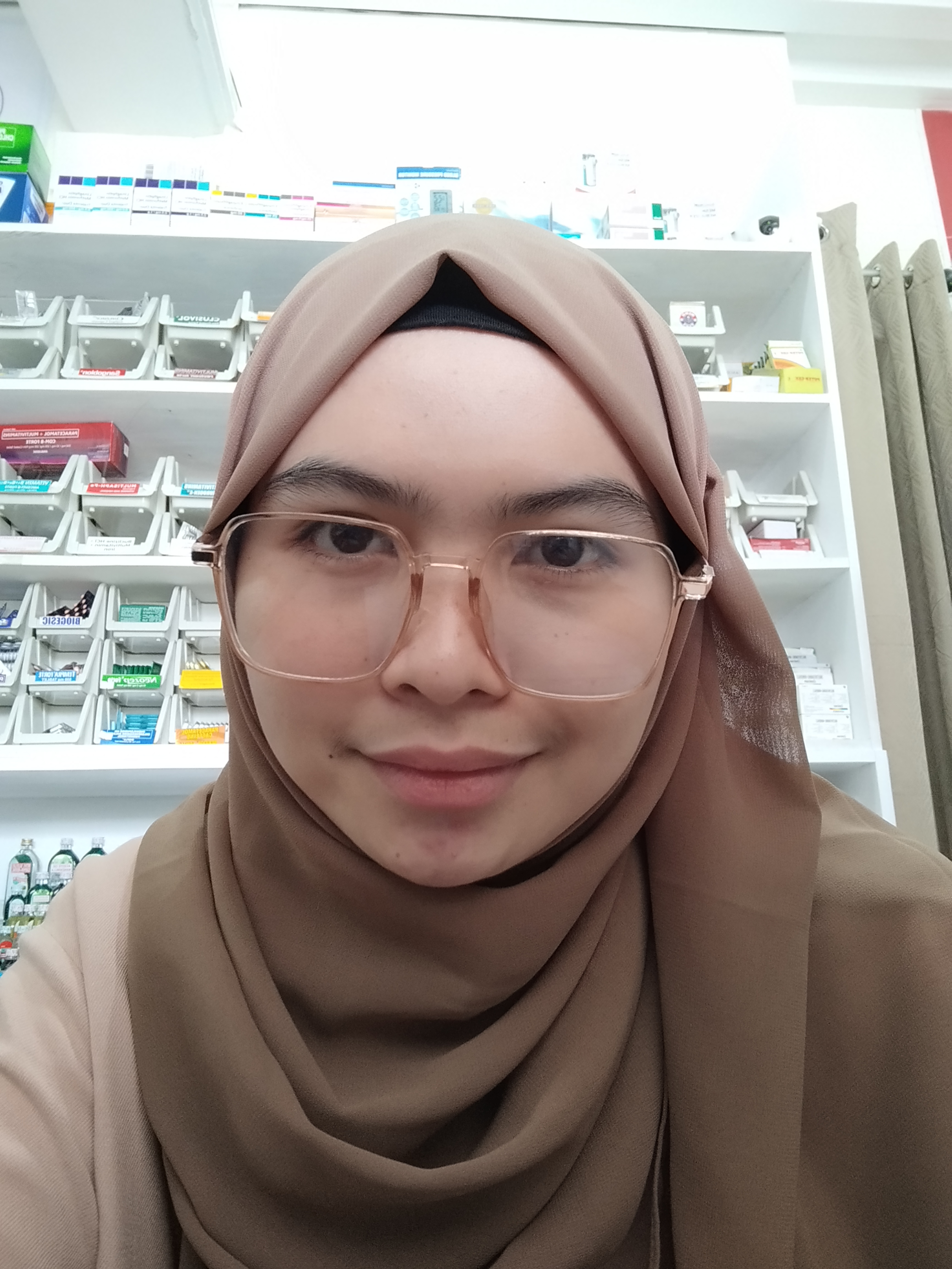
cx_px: 476
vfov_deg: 81.7
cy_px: 634
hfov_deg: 66.0
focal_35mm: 20
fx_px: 733
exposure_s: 1/30
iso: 120
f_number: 2.45
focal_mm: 3.49
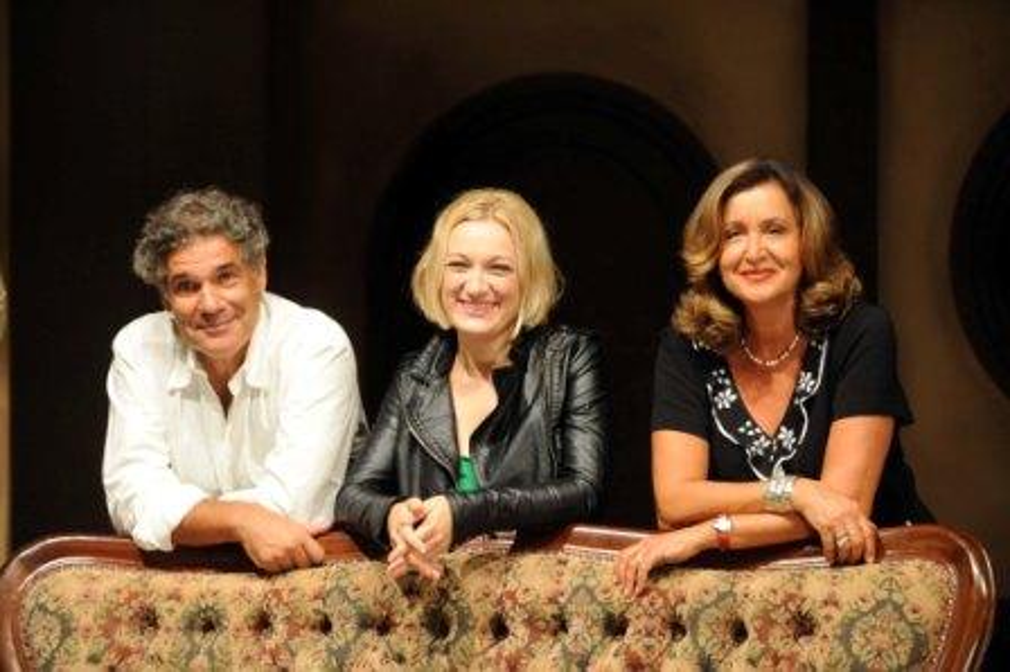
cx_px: 505
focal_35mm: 135
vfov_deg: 10.1
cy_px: 336
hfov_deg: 15.2
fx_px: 3785
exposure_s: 1/80
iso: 2500
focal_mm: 135
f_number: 6.3
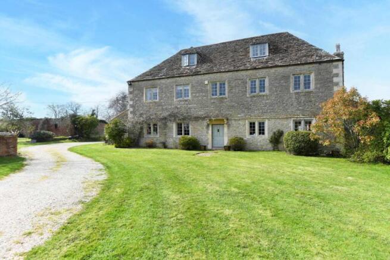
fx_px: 238
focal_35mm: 22
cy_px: 130
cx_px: 195
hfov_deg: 78.6
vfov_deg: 57.3
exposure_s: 1/1600
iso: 400
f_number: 6.3
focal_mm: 22
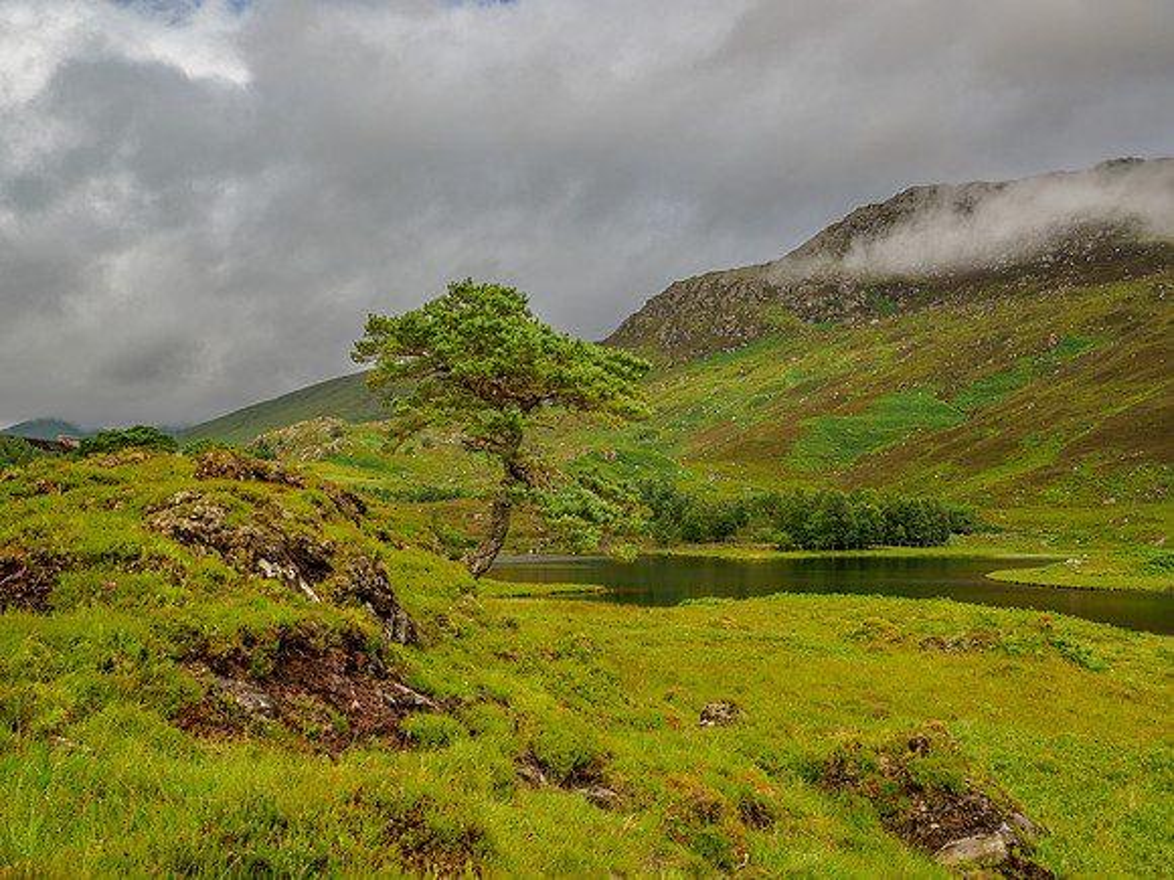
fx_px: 1153
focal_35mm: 34
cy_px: 440
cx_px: 587
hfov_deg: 54.0
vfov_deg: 41.8
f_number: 7.1
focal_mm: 17
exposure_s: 1/125
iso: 200
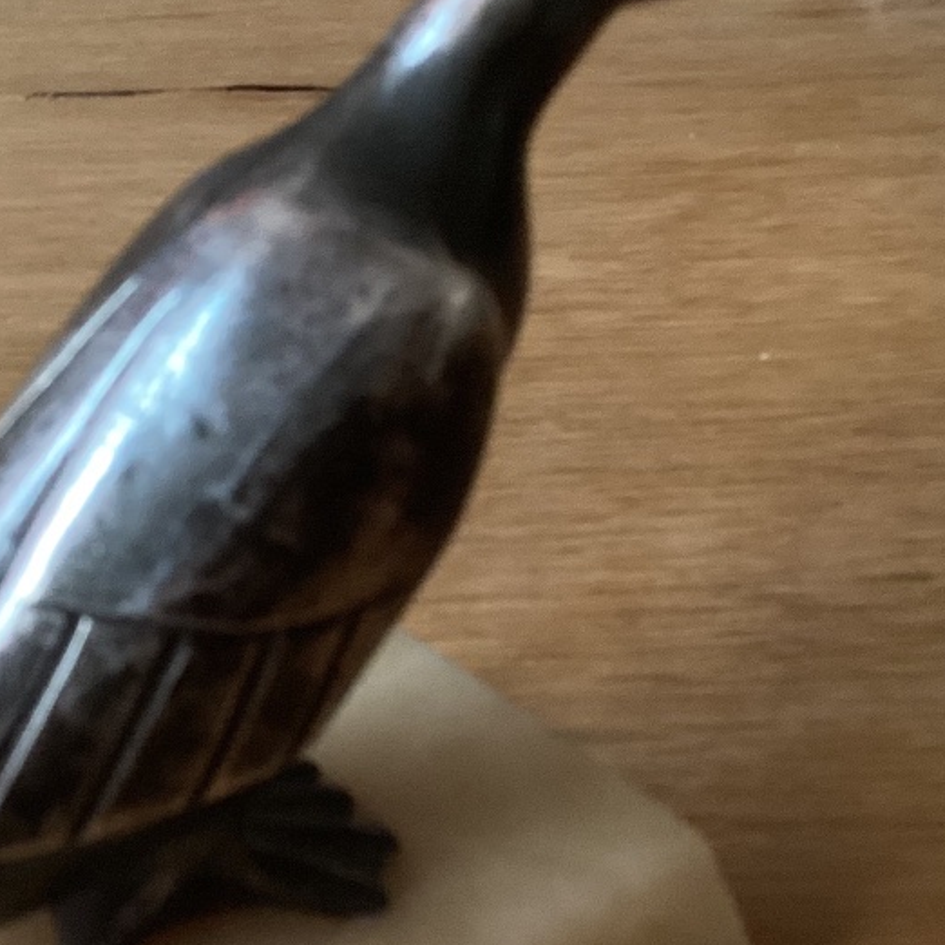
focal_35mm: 63
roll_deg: -0.4
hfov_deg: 27.3
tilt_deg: -34.6
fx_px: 1946
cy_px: 596
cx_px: 415
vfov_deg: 27.2
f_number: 2.4
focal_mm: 3.3
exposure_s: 1/60
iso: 100
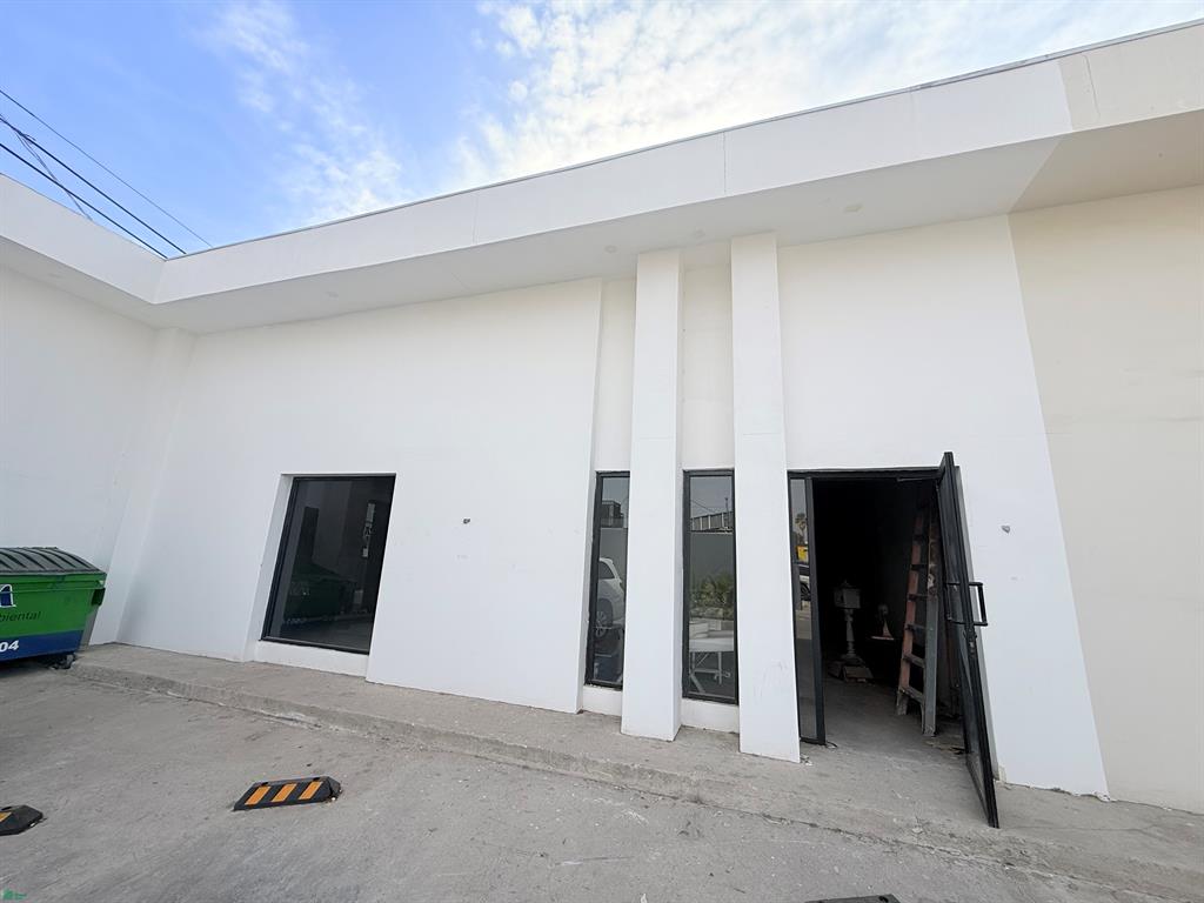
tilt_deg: +14.9
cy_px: 452
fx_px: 487
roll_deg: -2.3
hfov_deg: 102.1
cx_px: 602
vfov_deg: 85.7
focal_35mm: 14
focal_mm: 2.22
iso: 50
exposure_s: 1/1613
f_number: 2.2
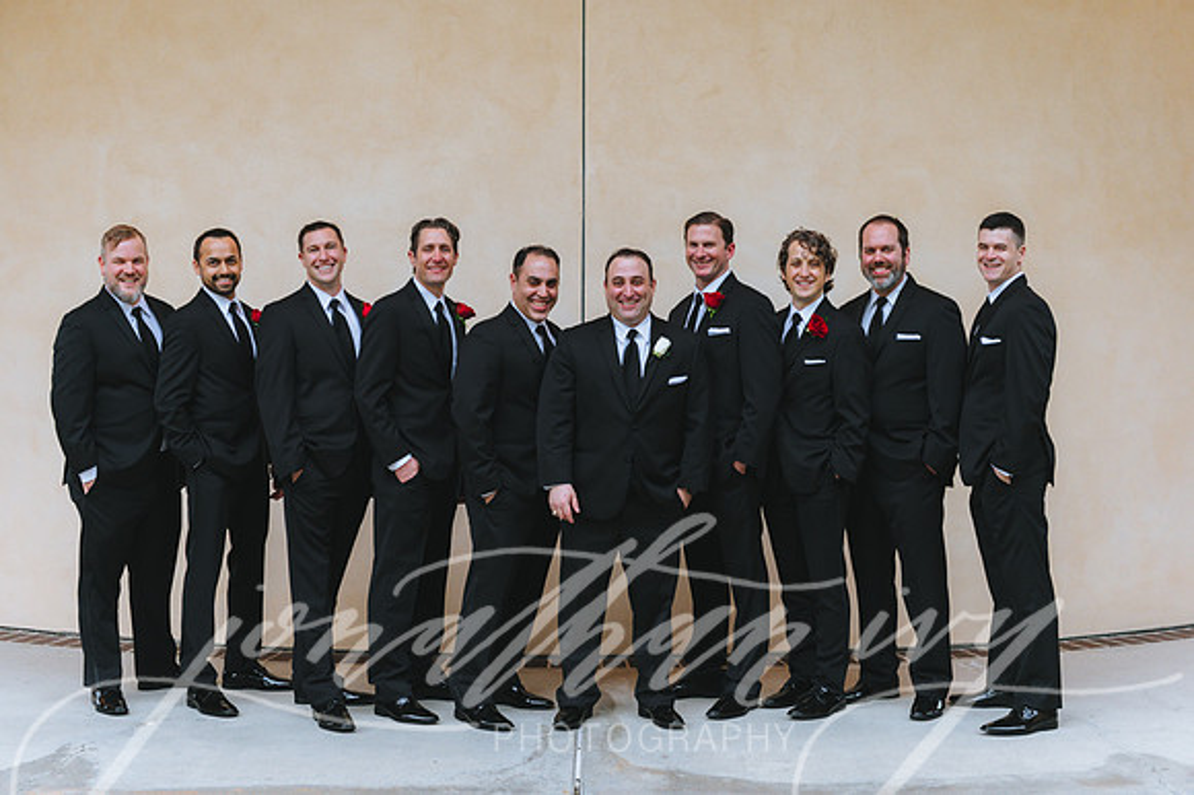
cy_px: 398
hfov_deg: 41.1
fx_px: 1591
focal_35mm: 48
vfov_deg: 28.0
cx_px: 597
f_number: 3.2
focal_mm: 48
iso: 1000
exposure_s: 1/160
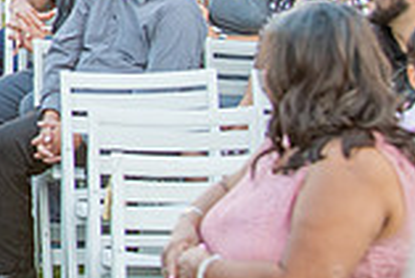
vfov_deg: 5.3
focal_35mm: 258
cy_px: -75
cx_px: -317
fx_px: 2977
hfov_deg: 7.7
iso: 800
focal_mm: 70
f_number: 4
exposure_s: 1/320
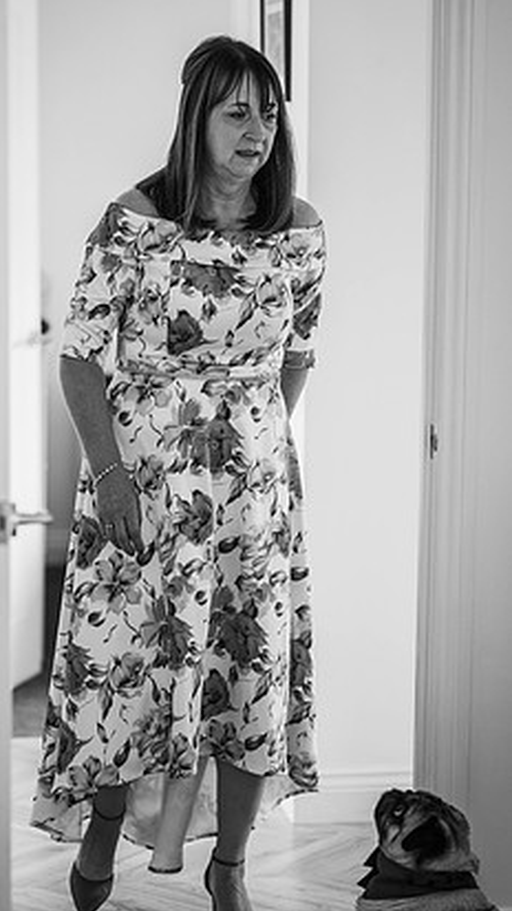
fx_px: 2344
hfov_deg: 12.5
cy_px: 459
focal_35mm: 97
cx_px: 184
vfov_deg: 22.0
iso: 360
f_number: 1.8
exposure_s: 1/200
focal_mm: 85
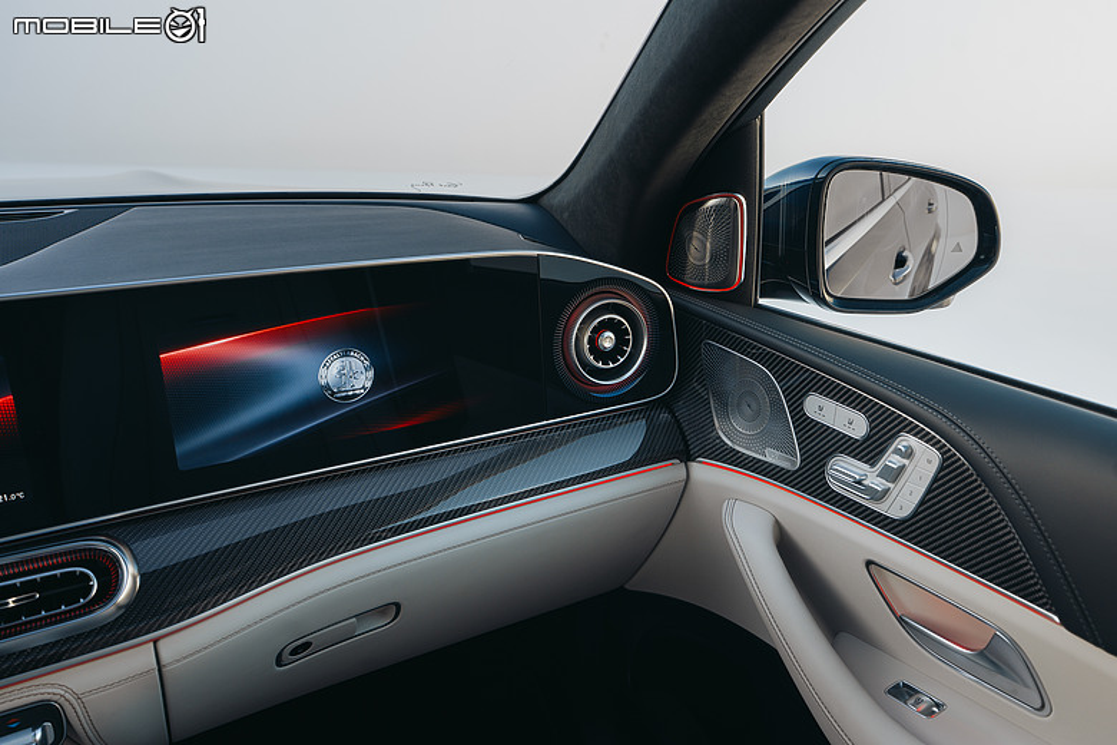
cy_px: 372
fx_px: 931
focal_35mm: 30
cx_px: 558
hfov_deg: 61.9
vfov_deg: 43.6
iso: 100
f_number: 5
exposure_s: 1/60
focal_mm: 30
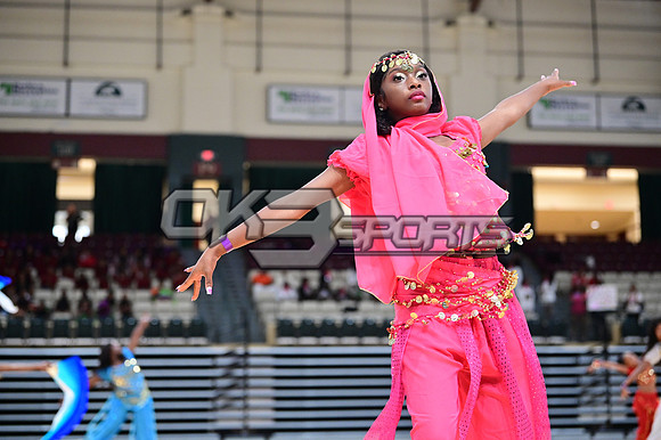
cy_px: 220
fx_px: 1284
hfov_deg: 28.9
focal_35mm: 70
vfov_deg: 19.4
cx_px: 330
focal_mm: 70
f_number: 3.2
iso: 6400
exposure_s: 1/1000
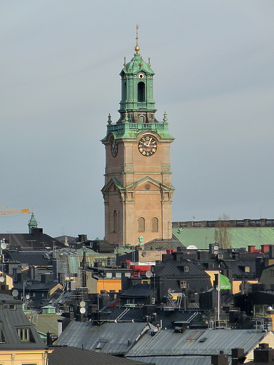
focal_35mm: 310
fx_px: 3272
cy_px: 182
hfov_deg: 4.8
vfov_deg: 6.4
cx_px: 137
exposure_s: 1/400
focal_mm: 55.1
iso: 160
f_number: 5.6
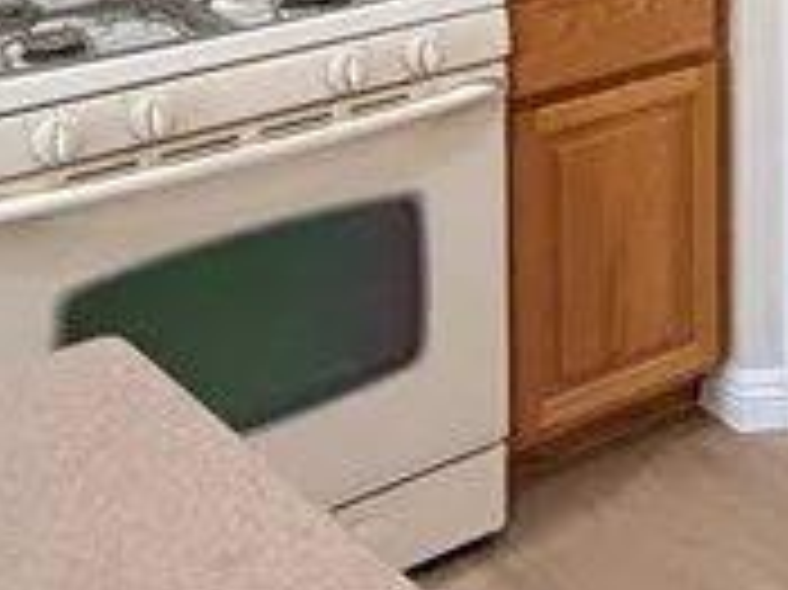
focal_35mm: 82
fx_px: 1865
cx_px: 1135
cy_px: -338
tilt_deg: -6.1
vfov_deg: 16.2
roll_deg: -0.1
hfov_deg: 20.8
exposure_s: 1/60
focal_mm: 2.22
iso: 320
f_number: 2.2
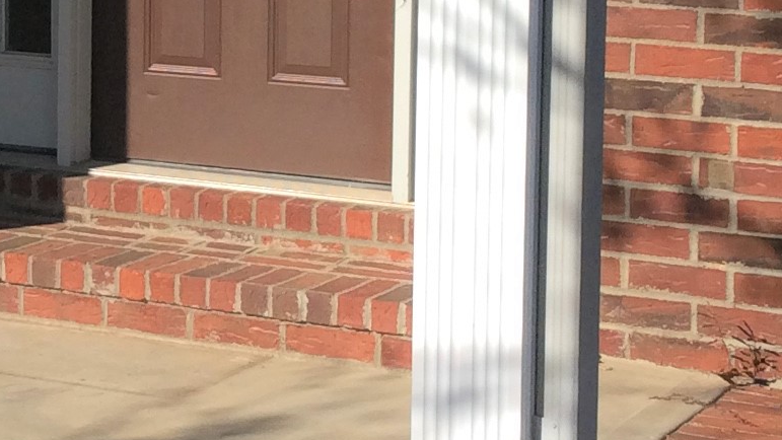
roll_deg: +0.7
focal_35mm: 117
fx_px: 2426
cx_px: 117
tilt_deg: -5.7
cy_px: -19
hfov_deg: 18.1
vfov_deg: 10.3
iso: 32
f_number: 2.4
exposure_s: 1/1845
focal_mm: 3.3
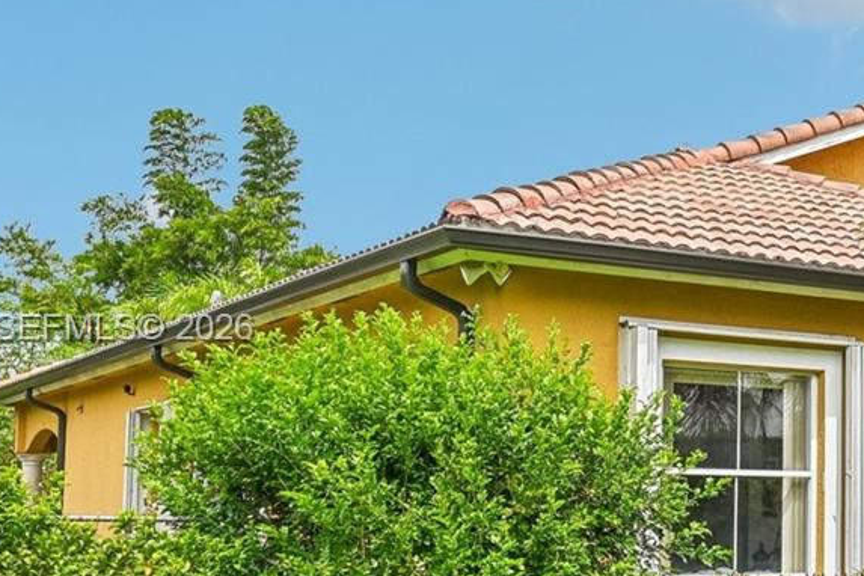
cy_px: 330
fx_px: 1608
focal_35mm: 67
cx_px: 991
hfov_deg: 27.1
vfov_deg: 20.3
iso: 100
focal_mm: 24
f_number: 6.3
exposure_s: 1/400
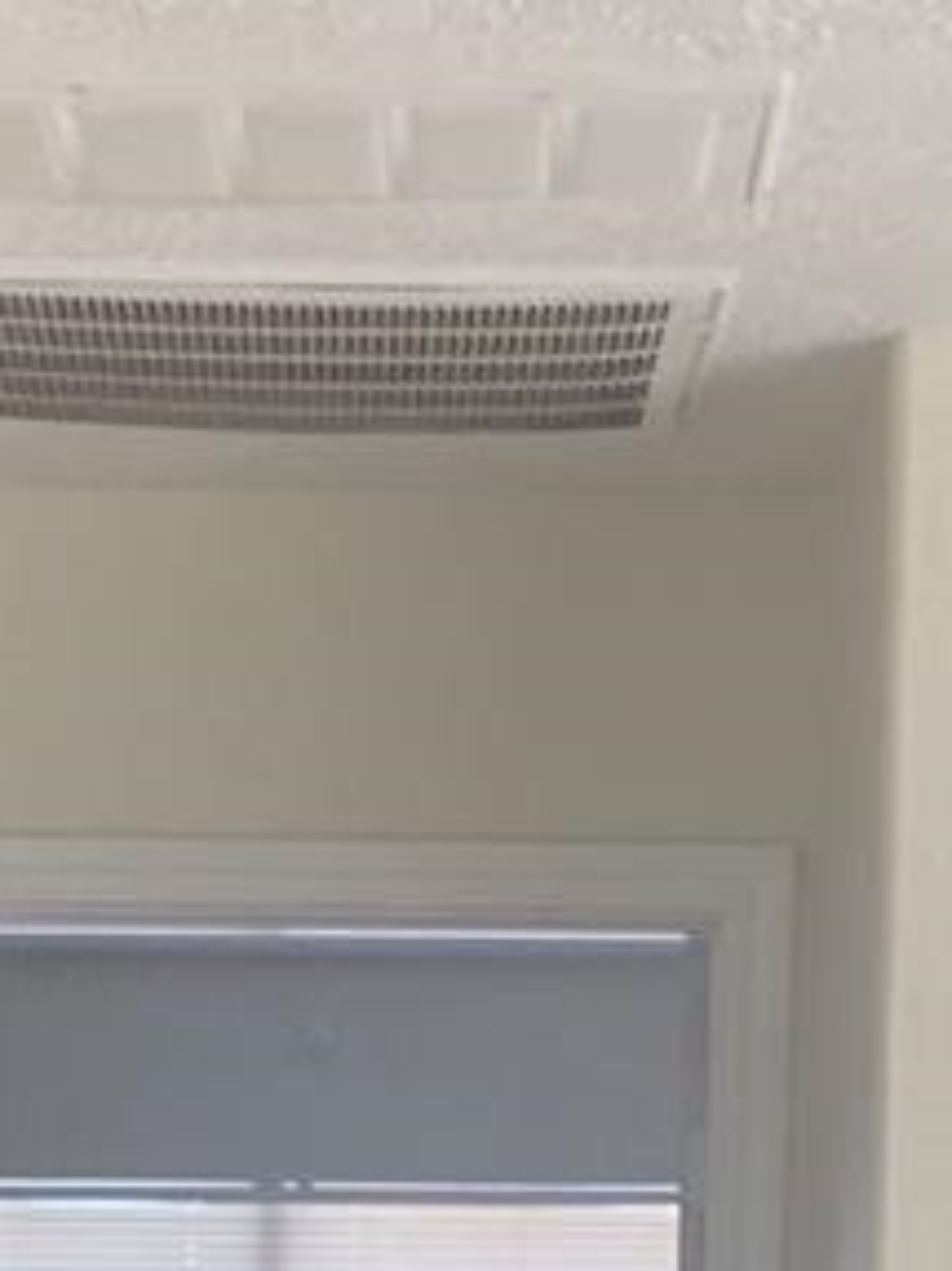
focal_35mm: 139
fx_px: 5101
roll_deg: +0.6
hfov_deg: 10.7
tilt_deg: -16.9
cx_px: 421
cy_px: 3153
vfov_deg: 11.5
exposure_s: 1/111
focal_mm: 4.25
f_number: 1.8
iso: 125
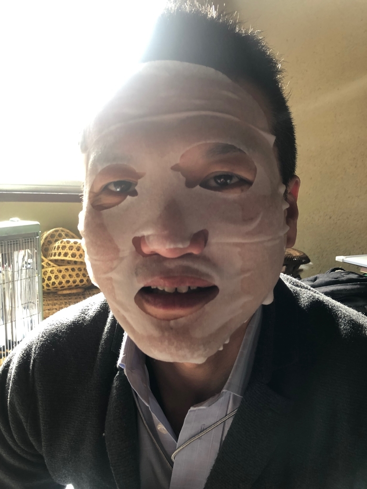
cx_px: 184
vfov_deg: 63.4
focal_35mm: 28
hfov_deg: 49.7
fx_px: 396
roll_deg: -1.9
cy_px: 244
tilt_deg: -7.7
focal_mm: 3.99
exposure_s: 1/120
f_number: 1.8
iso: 80
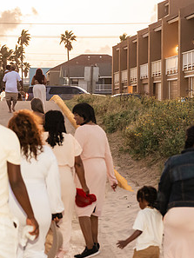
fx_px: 702
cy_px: 126
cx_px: -4
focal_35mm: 94
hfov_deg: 15.4
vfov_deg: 20.9
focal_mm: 50
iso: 4000
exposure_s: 1/200
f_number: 2.8
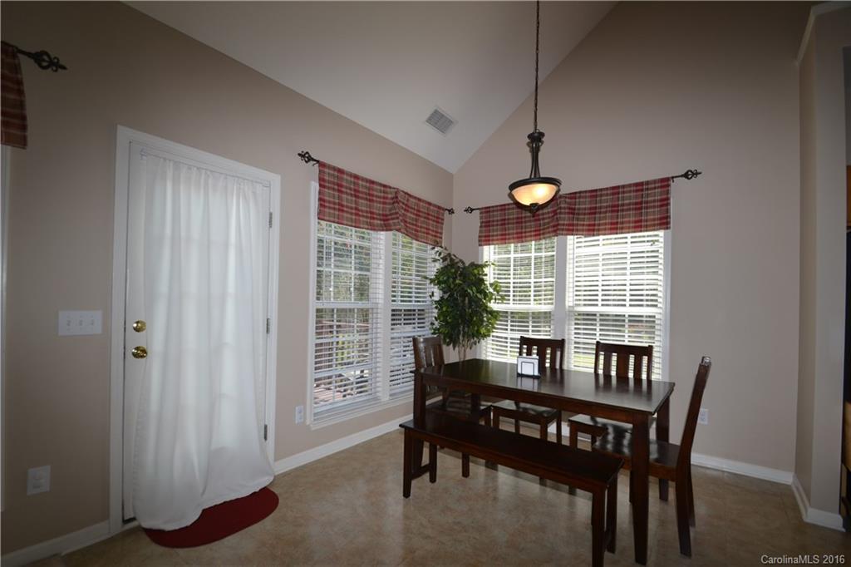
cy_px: 284
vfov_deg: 77.3
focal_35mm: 15
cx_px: 426
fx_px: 354
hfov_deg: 100.4
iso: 125
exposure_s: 1/125
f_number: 5.6
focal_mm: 10
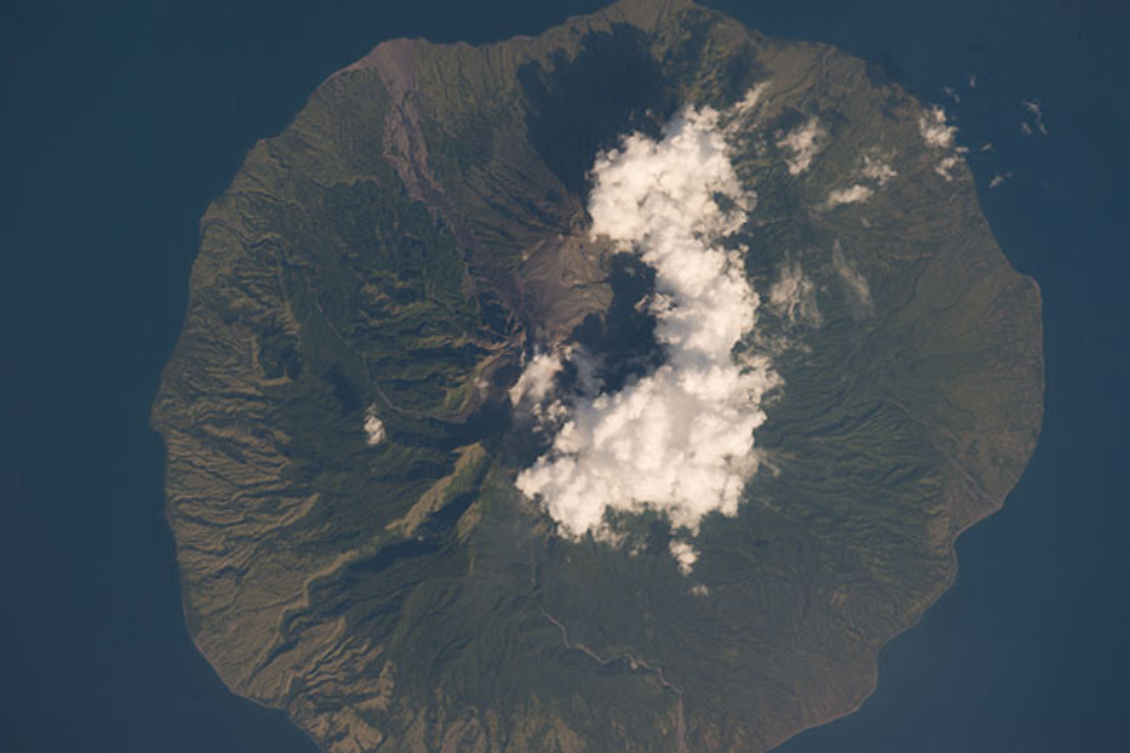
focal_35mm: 800
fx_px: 25103
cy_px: 376
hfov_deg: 2.6
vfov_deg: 1.7
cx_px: 565
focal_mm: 800
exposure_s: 1/640
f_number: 13
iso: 160
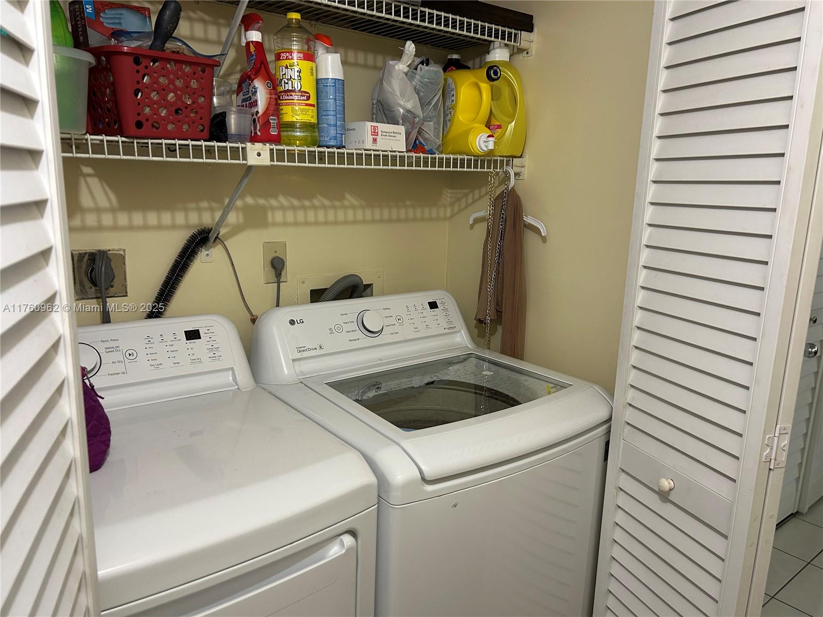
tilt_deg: -12.2
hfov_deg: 67.3
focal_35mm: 26
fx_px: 618
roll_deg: -1.1
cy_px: 308
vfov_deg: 53.1
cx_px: 412
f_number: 1.5
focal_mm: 5.7
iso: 160
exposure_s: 1/60
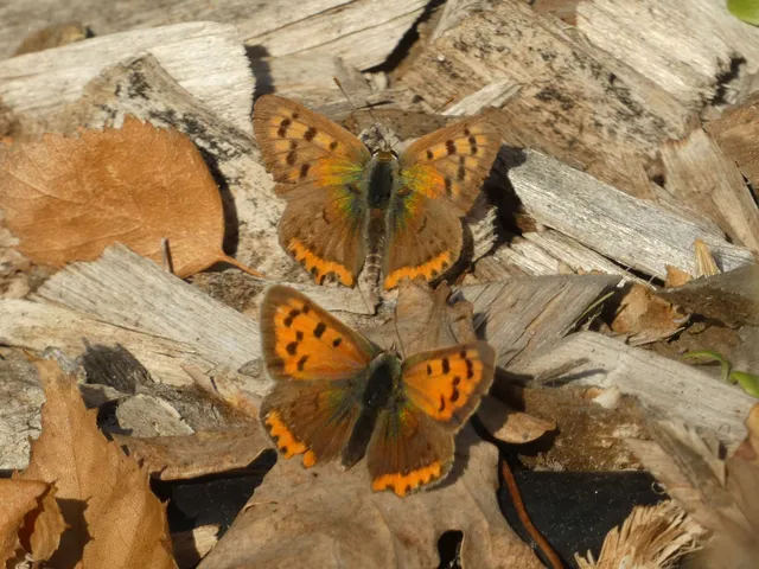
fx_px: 12038
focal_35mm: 549
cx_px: 380
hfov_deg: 3.6
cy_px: 284
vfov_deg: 2.7
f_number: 5.6
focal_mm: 98.3
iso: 80
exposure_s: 1/250
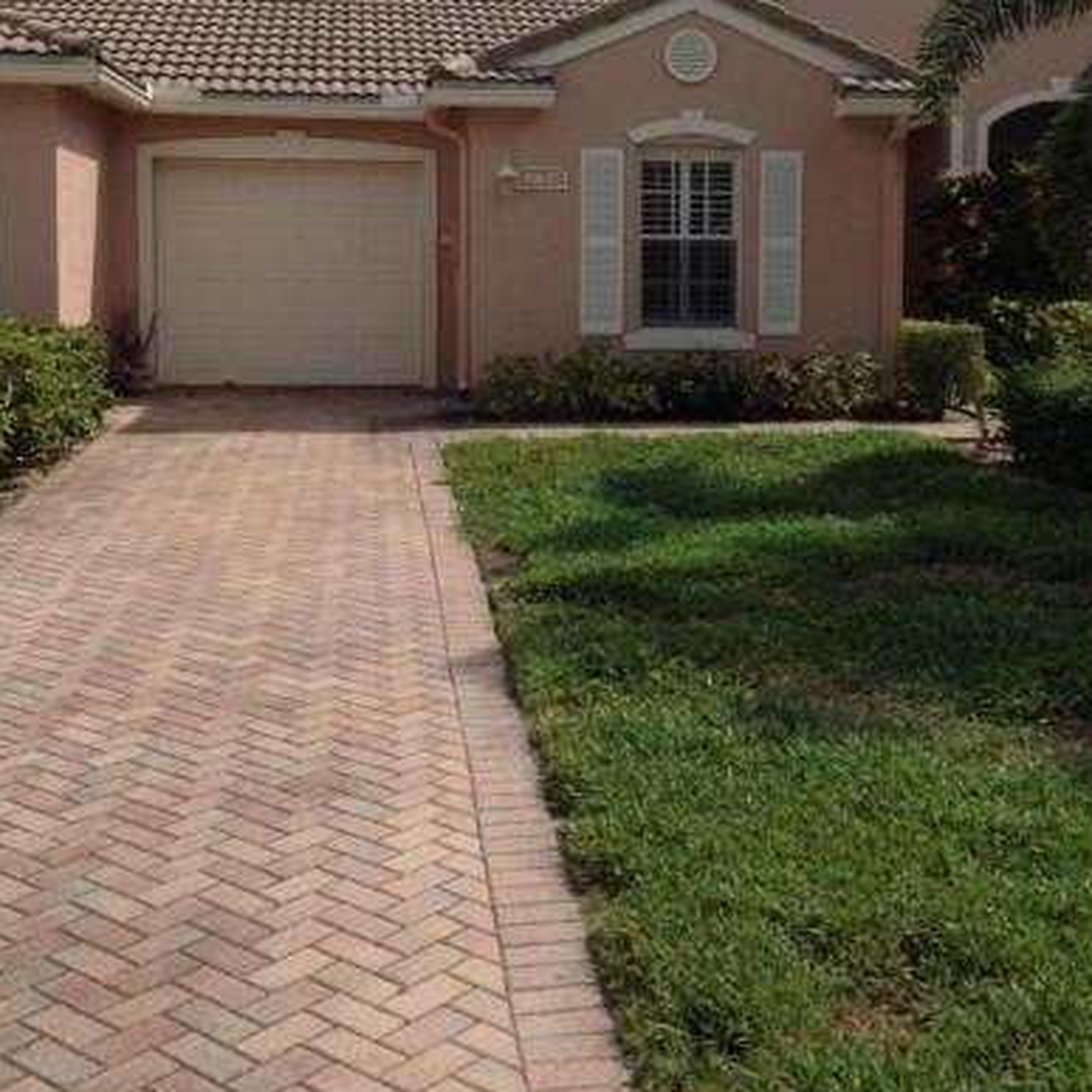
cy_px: 341
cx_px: 584
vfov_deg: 34.9
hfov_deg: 35.3
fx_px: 1713
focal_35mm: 48
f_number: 2.4
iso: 50
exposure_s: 1/1842
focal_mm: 4.28
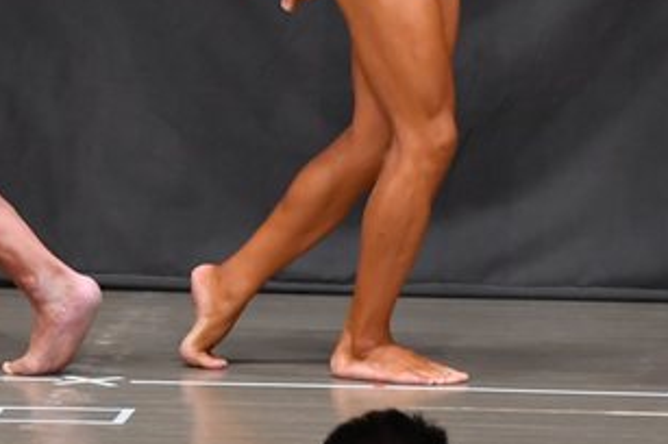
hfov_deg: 3.6
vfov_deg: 2.4
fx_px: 10528
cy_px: -59
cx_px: -32
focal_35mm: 568
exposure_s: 1/400
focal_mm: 150
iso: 5000
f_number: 5.6
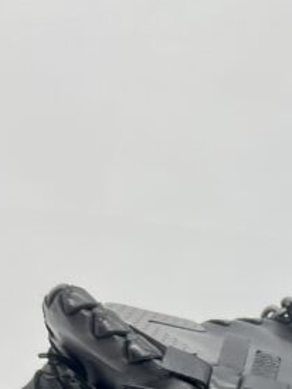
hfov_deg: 14.3
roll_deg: -0.5
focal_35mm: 97
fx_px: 1089
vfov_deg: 18.6
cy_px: 525
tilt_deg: -31.3
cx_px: 439
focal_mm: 5.7
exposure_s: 1/100
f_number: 1.5
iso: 40
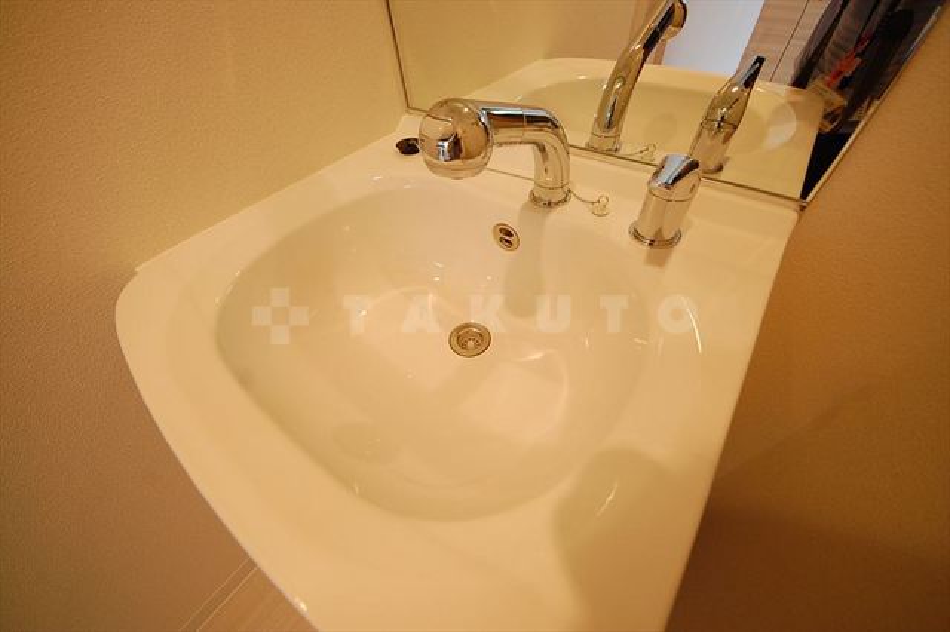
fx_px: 316
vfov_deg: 89.9
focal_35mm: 12
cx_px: 475
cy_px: 316
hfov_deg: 112.6
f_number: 4.5
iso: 800
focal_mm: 8
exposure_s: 1/50
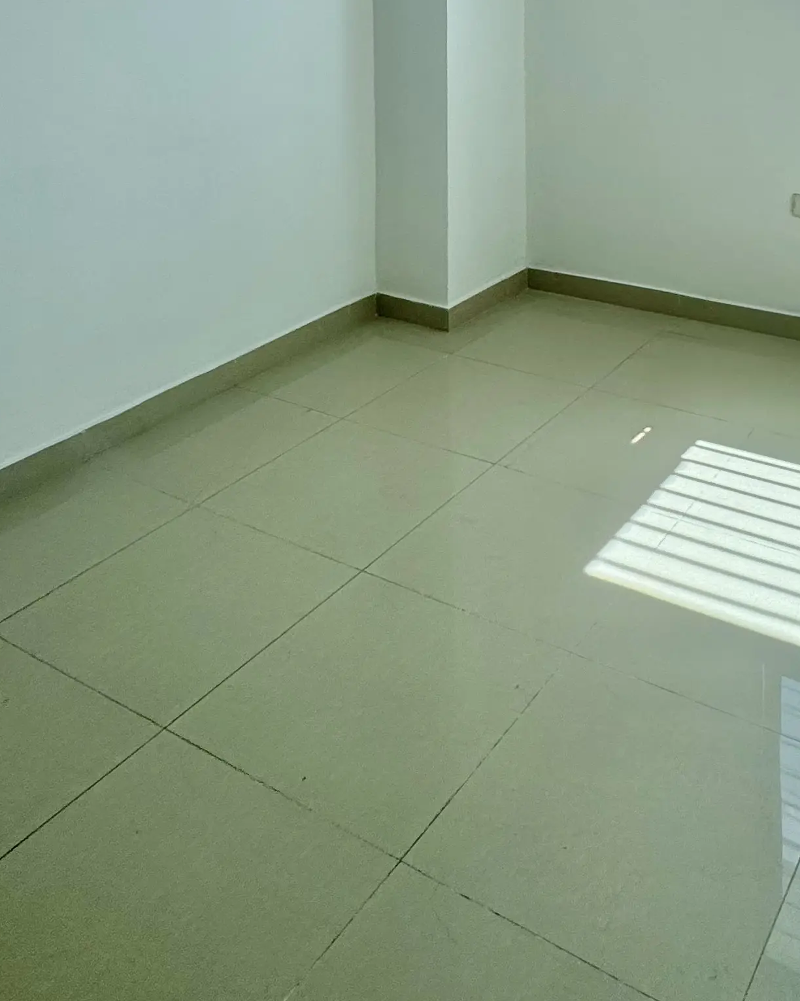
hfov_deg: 40.4
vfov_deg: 42.9
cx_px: 560
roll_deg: +0.5
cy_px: -11
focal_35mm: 36
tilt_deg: -4.0
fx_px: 1066
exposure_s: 1/392
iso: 40
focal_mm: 2.22
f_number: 2.2
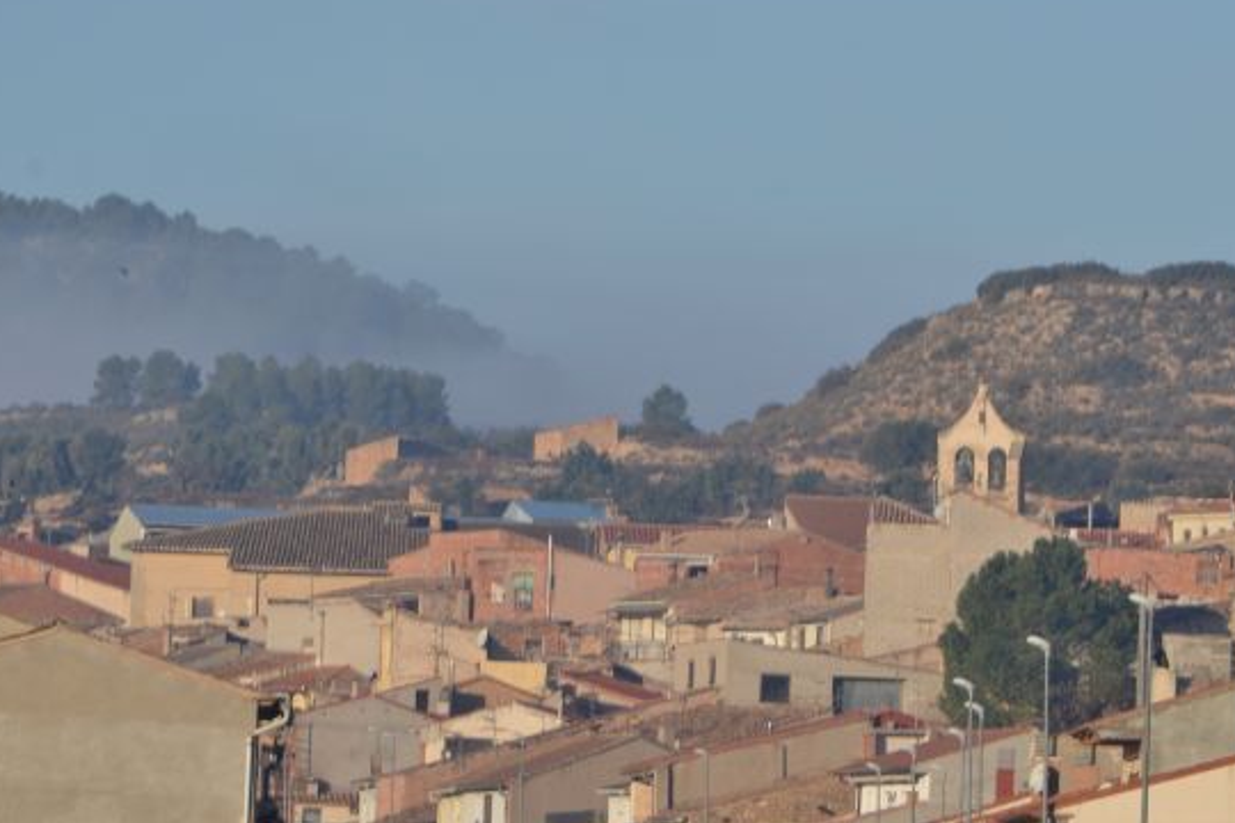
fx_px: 16019
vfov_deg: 2.9
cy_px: 504
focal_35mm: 467
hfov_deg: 4.4
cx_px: 606
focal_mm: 210
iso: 100
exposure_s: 1/125
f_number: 14
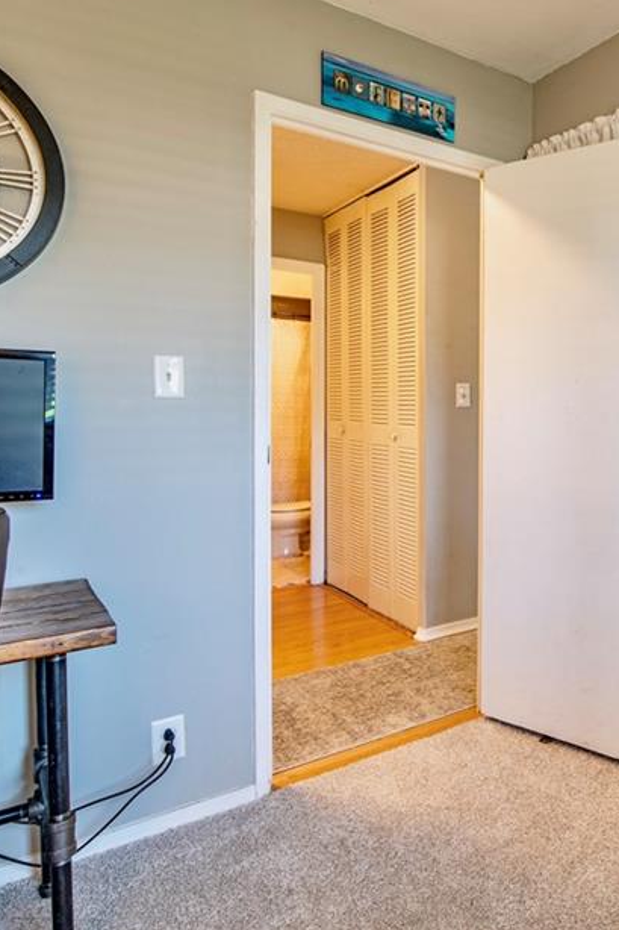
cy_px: 419
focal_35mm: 25
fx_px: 645
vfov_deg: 71.3
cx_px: 624
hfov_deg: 43.6
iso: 500
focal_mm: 15
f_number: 11
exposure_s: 1/15
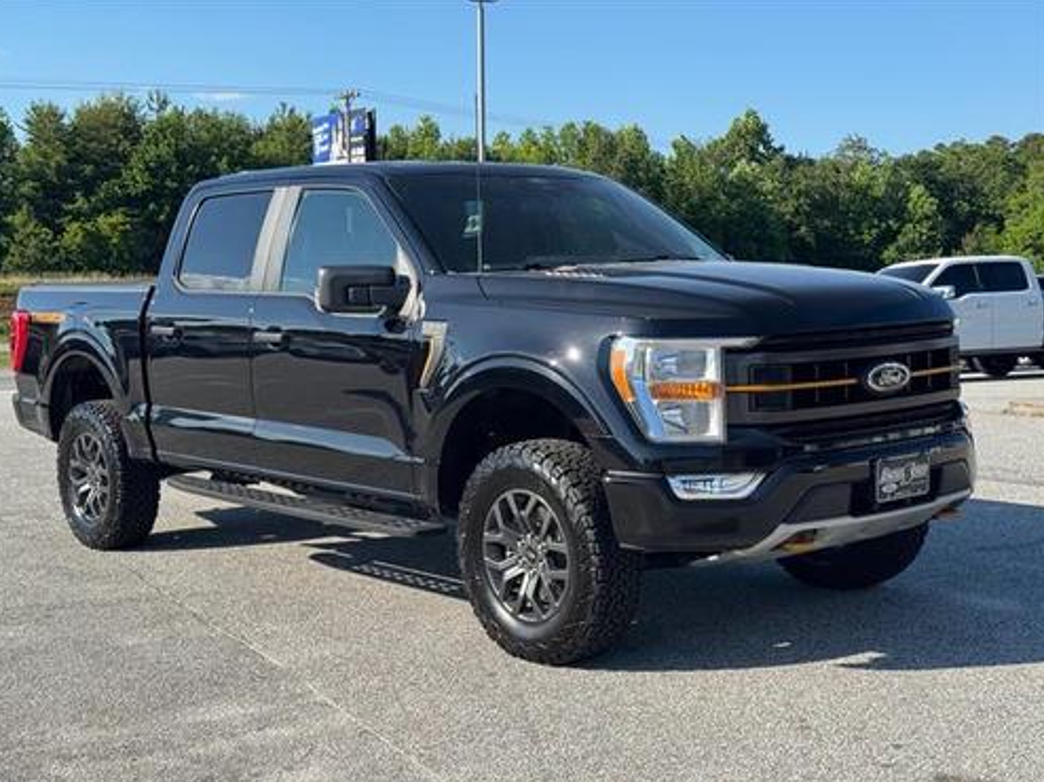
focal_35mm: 49
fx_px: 1477
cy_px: 395
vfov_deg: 29.7
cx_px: 518
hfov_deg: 38.9
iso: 64
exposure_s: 1/2252
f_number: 1.78
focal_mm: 6.76
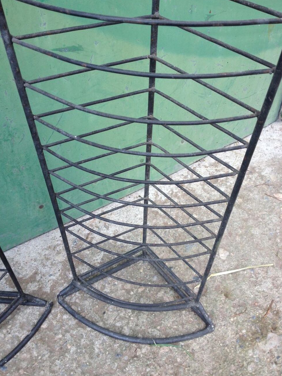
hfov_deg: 39.7
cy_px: 185
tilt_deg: -48.9
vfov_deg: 51.4
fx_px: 391
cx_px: 144
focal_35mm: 36
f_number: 2.4
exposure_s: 1/120
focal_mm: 4.28
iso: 50
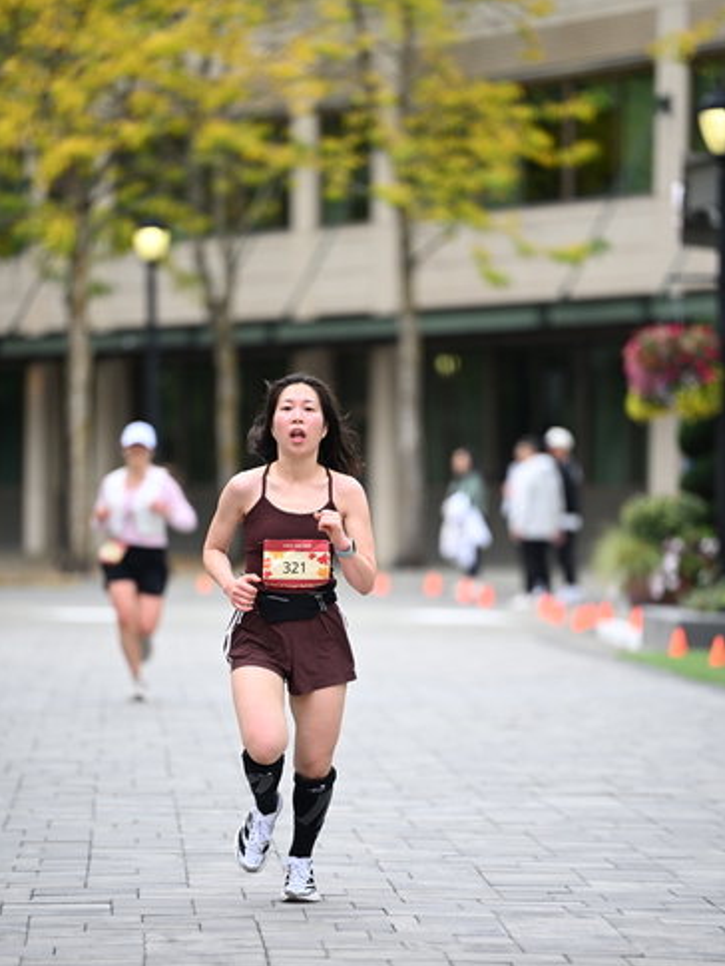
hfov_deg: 6.8
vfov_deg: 9.1
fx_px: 6085
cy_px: 528
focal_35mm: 218
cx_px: 362
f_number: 2.8
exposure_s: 1/2000
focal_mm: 200
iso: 640
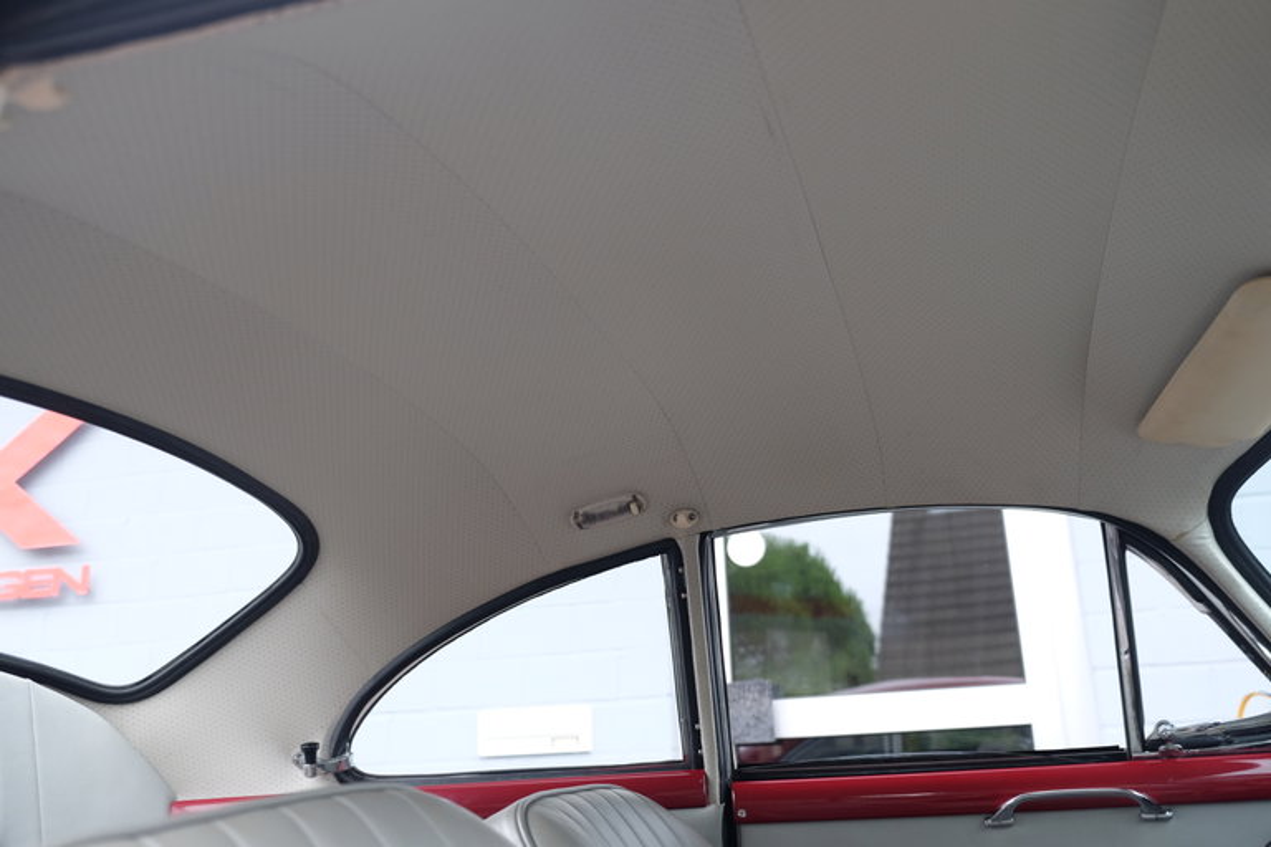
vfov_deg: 40.0
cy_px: 424
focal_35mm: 33
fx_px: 1165
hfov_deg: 57.2
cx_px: 636
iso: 500
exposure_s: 1/100
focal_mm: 22.3
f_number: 3.2
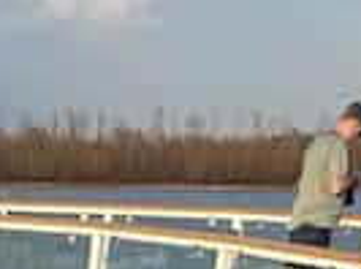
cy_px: 827
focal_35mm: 95
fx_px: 988
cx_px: -92
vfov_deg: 10.5
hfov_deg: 19.3
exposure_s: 1/435
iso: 40
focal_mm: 2.2
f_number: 2.2
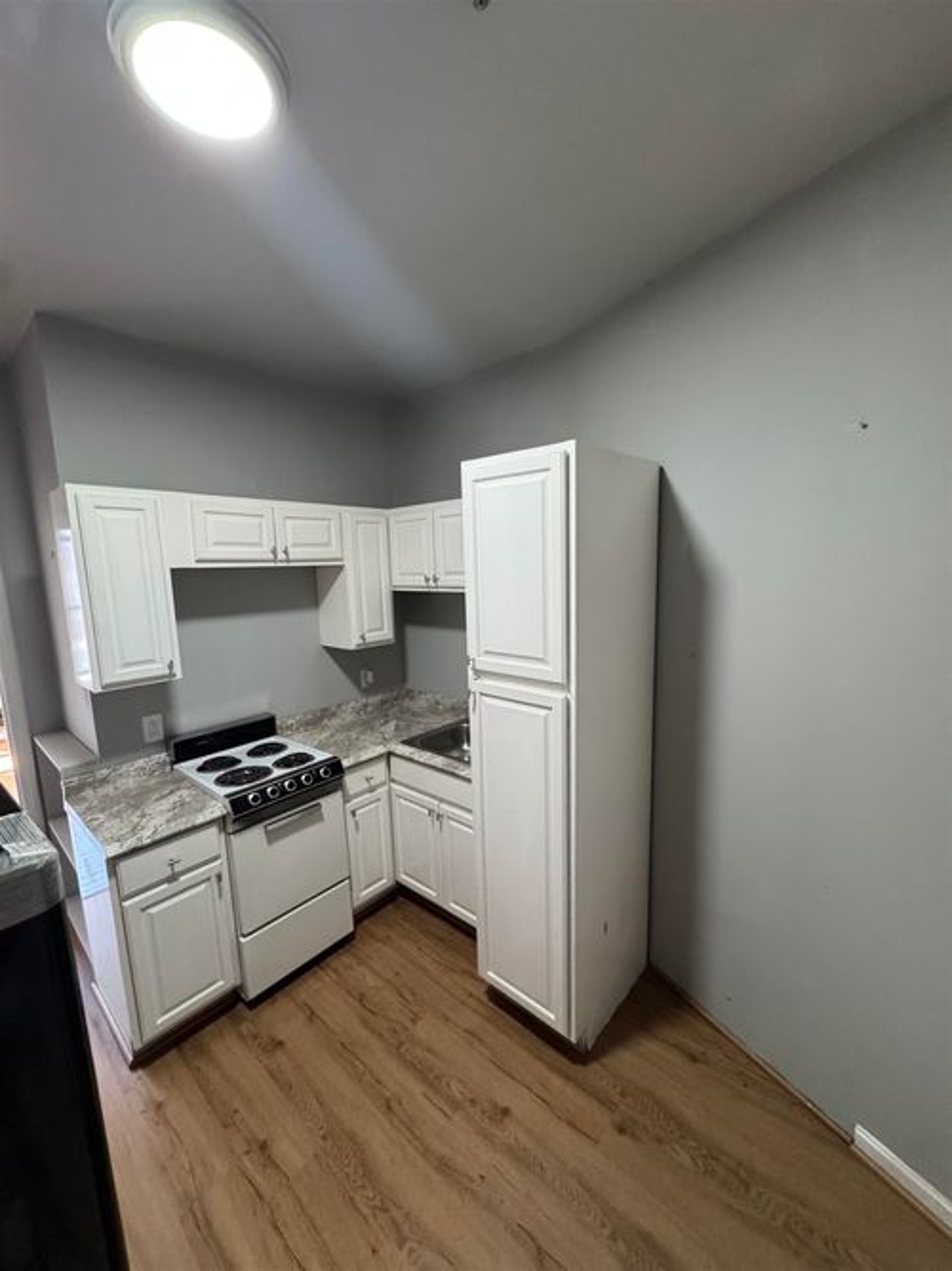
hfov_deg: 85.7
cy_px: 636
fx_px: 514
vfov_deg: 102.1
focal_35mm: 14
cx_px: 476
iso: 250
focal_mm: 2.22
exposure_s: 1/60
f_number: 2.2
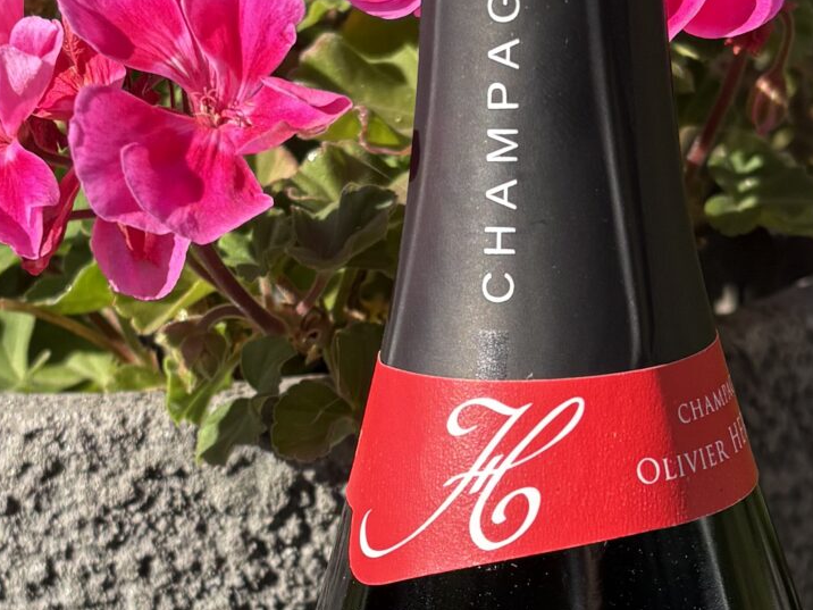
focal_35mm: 93
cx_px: 316
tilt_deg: -14.1
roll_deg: +3.0
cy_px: 415
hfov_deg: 21.1
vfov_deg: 15.9
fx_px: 2184
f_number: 1.6
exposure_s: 1/1484
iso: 50
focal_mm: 5.96
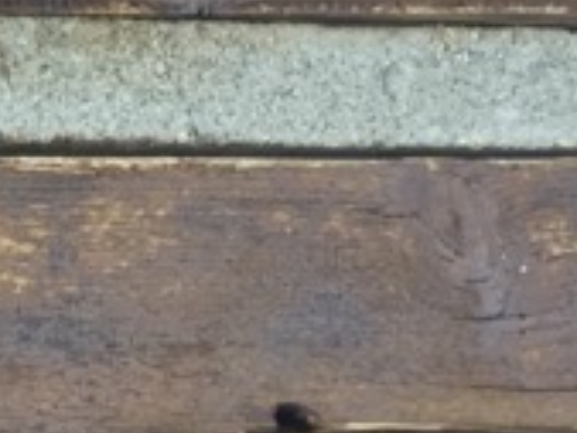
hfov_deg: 9.8
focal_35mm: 176
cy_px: -92
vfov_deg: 8.4
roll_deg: -1.4
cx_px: -840
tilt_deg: +18.8
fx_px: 2936
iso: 32
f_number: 2.2
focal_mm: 4.15
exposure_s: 1/196
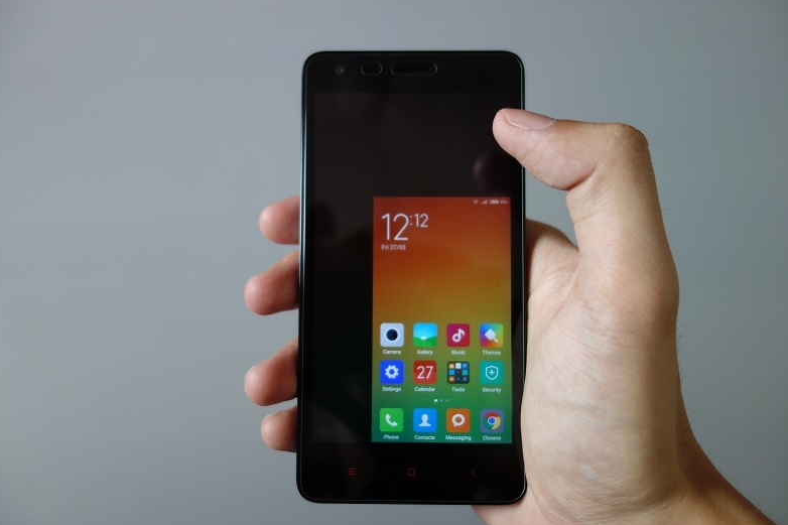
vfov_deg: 44.9
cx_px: 402
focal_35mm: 29
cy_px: 269
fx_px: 635
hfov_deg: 63.7
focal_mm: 10.4
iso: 125
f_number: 1.8
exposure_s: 1/60
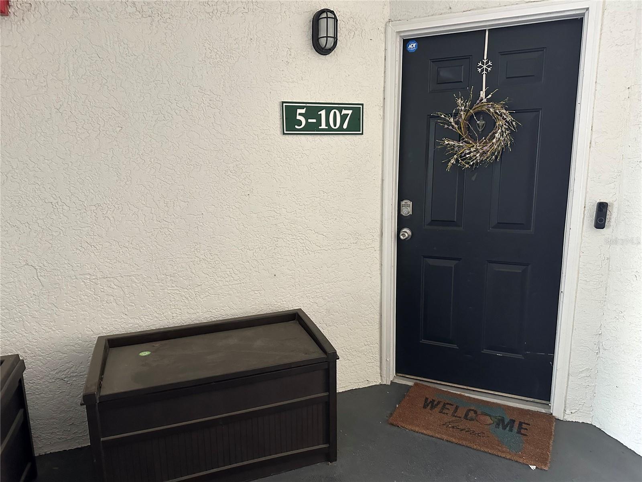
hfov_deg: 71.6
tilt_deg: -10.6
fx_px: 445
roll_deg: +0.2
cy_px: 241
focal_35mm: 24
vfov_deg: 56.8
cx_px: 321
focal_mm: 6.86
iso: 500
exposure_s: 1/60
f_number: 1.78
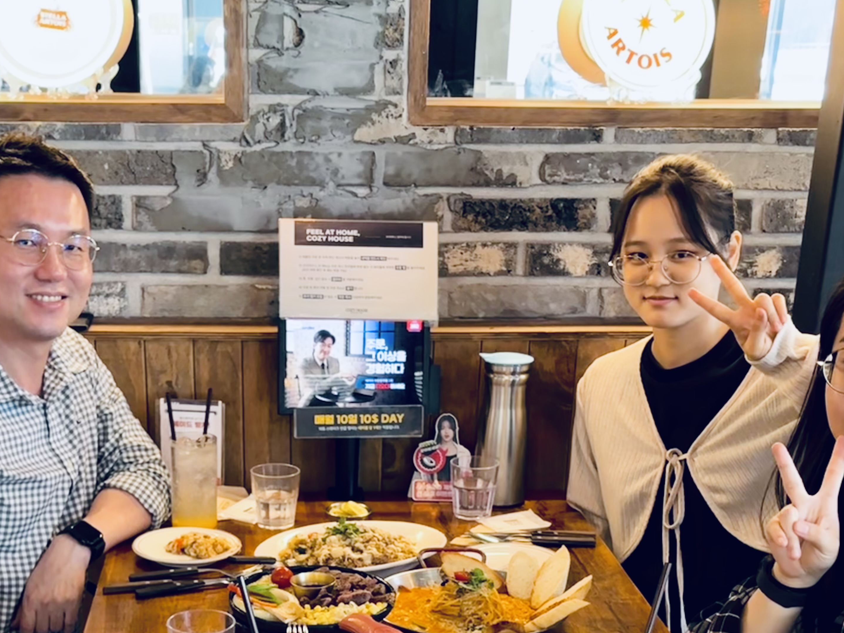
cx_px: 313
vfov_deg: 26.7
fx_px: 1268
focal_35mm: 52
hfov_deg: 36.6
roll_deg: -0.5
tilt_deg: -21.8
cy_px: 608
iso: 200
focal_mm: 5.96
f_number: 1.6
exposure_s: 1/60
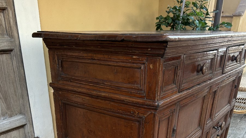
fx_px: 248
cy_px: 149
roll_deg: -1.8
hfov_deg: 52.8
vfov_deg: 28.5
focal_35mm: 38
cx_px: 123
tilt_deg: -26.8
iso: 160
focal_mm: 5.7
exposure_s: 1/60
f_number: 1.5
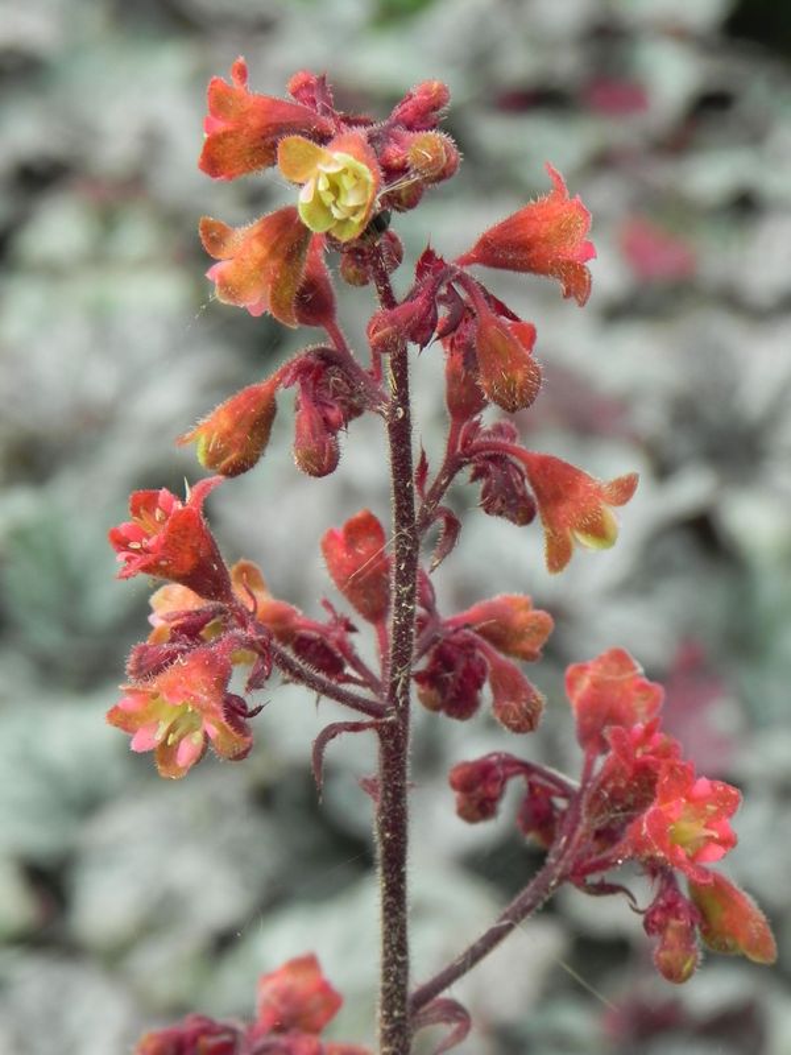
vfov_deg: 16.8
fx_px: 3565
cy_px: 528
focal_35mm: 117
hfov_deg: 12.7
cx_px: 396
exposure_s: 1/80
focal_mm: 20.8
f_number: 7.1
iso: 160
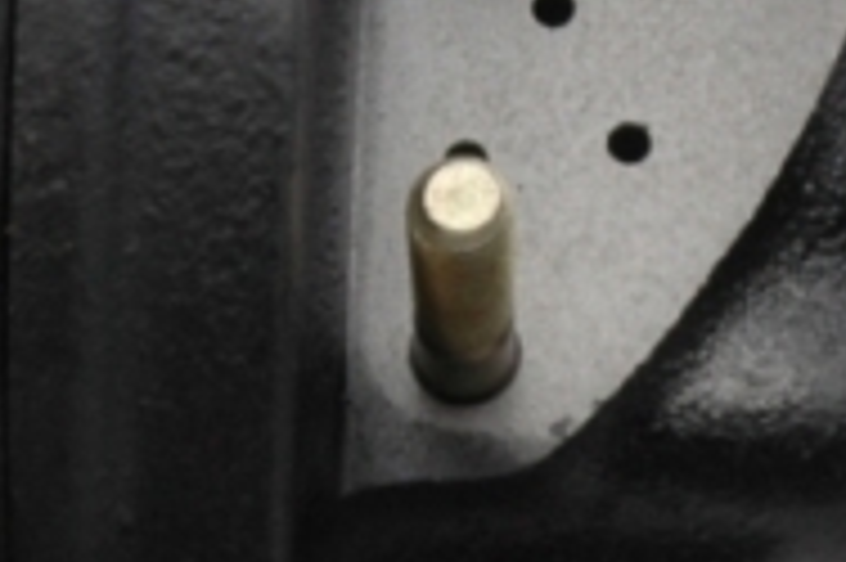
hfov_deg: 9.3
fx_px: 5182
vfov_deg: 6.2
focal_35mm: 221
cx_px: 482
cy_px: 526
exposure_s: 1/2.5
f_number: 18
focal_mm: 27
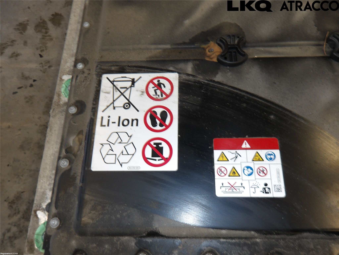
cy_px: 128
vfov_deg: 51.4
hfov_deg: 65.3
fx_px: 264
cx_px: 170
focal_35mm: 27
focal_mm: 4.9
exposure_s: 1/30
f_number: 3
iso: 100
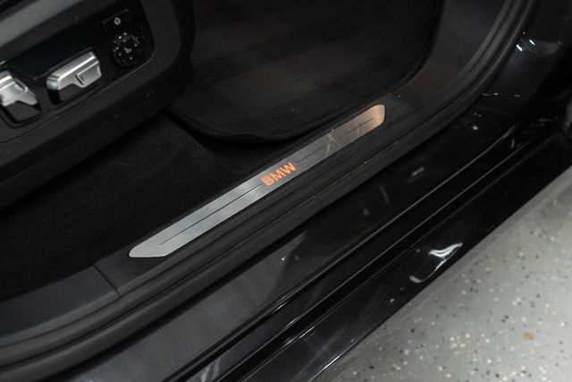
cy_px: 191
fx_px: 667
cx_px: 286
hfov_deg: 46.4
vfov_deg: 31.9
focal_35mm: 42
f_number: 3.2
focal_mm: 28
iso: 500
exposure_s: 1/40
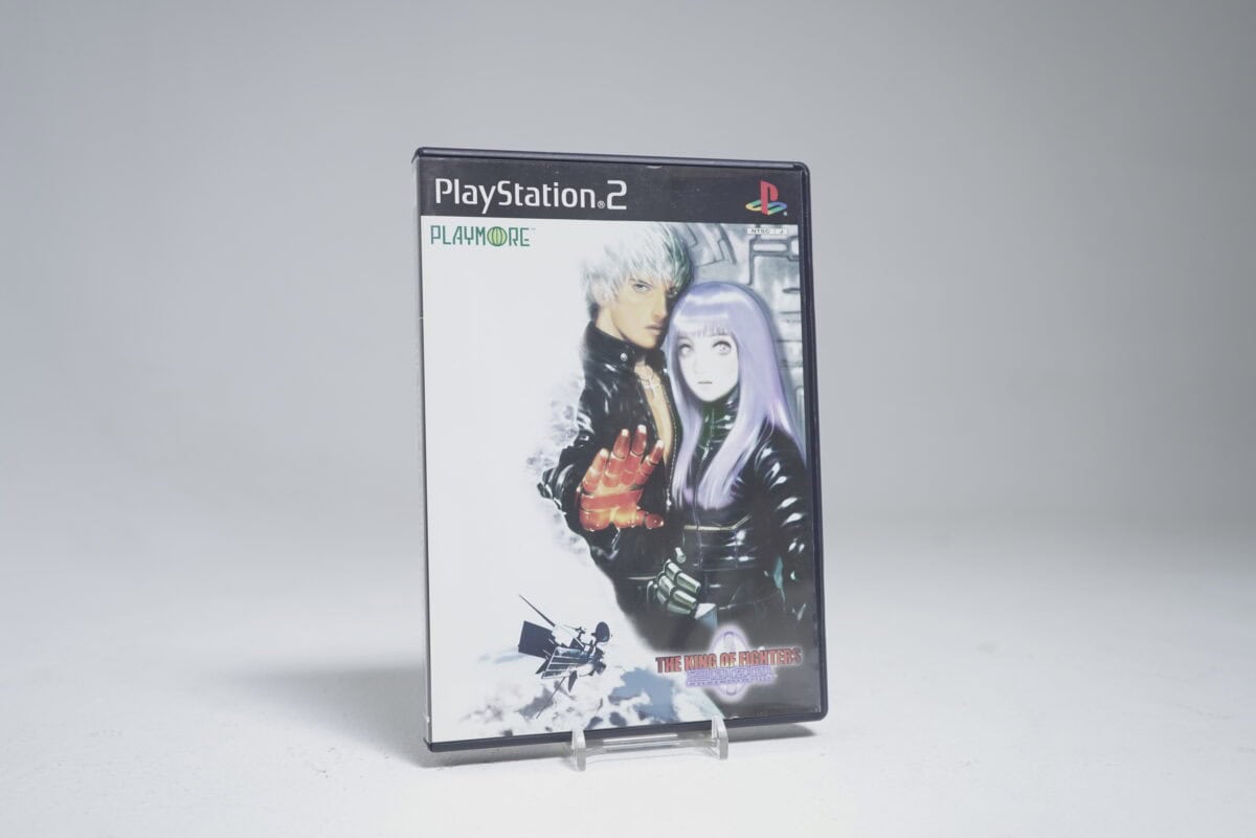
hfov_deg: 53.1
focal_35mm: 36
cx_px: 628
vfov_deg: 36.9
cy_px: 419
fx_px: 1256
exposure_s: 1/25
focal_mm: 36
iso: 640
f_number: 5.6
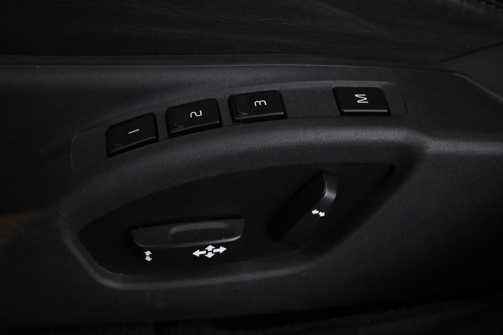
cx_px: 252
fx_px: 660
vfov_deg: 28.5
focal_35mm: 47
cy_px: 168
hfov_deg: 41.7
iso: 12800
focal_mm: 31.5
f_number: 5
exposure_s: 1/50
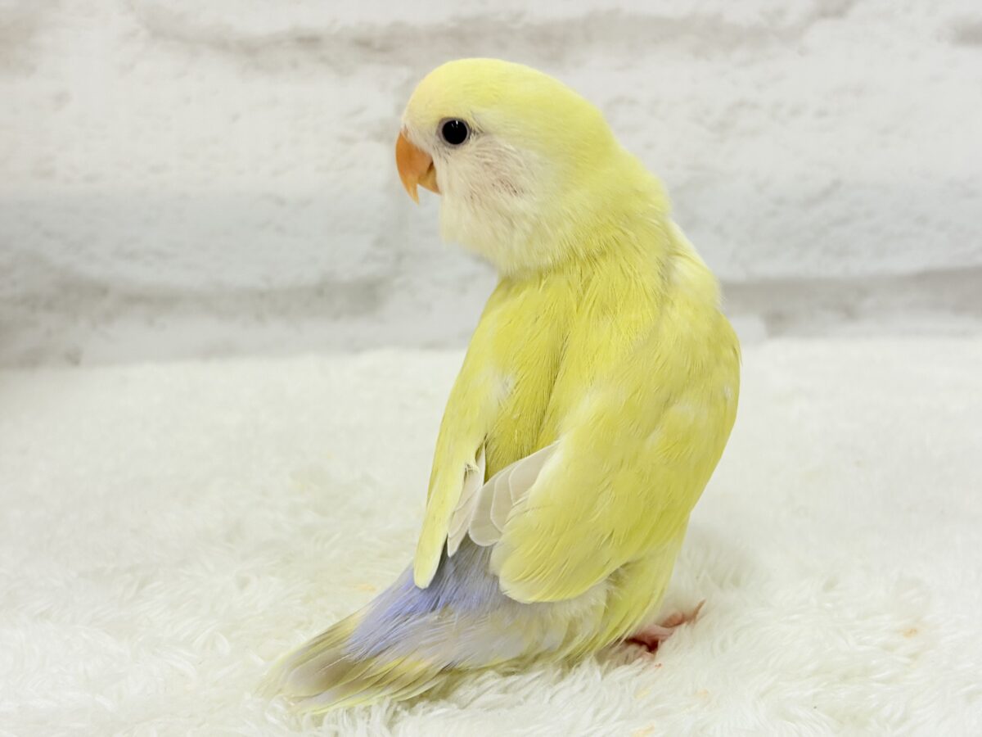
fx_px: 1475
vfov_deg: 28.0
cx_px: 491
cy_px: 368
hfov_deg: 36.8
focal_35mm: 52
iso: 32
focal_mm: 5.96
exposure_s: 1/50
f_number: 1.6
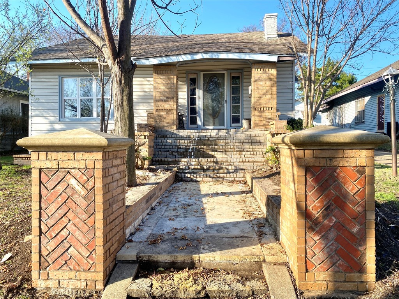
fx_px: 300
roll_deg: +0.1
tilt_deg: -1.2
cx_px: 200
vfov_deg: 53.1
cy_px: 150
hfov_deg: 67.3
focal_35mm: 26
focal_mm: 4.25
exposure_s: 1/1043
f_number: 1.8
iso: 32
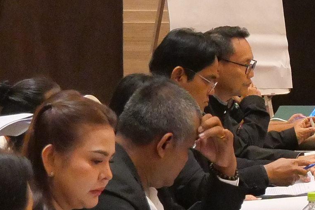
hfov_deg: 8.8
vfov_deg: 6.0
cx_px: 378
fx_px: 2014
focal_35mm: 230
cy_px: 228
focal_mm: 23
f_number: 4.3
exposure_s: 1/80
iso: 3200
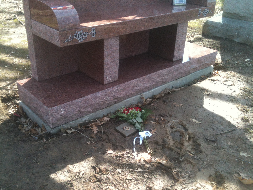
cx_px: 126
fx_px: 256
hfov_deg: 52.6
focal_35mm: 35
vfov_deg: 40.7
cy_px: 95
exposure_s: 1/131
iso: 64
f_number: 2.8
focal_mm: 3.85
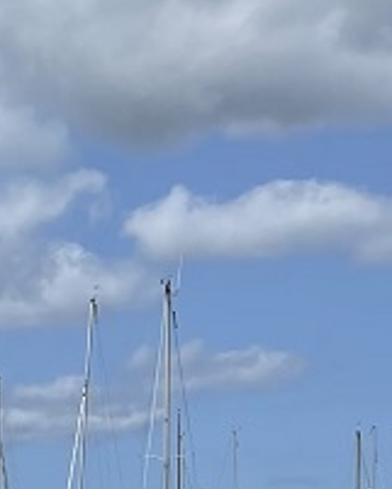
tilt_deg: -9.0
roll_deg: +1.9
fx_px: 1826
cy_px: 912
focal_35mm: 126
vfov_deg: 13.5
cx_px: -173
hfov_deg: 11.8
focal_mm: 4.2
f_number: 1.6
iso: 50
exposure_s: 1/10753
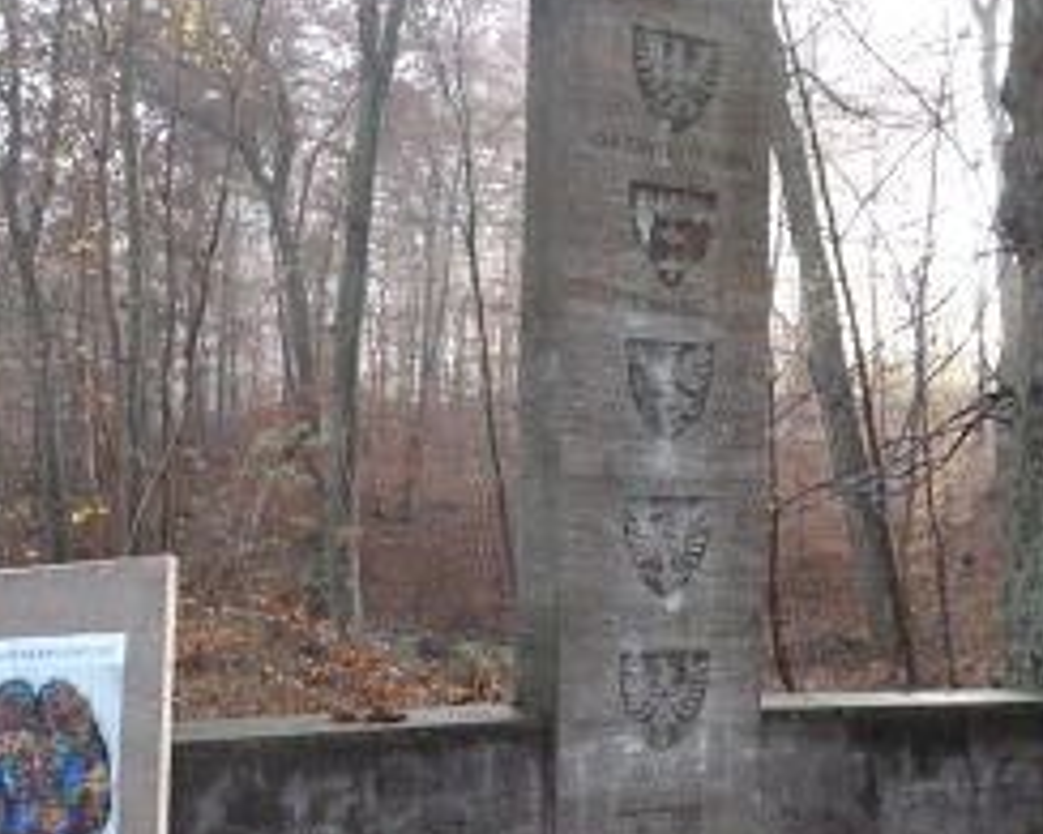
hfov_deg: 45.8
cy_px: 513
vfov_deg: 37.1
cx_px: 492
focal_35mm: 40
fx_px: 1234
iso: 1600
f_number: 5.6
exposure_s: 1/400
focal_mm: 4.1
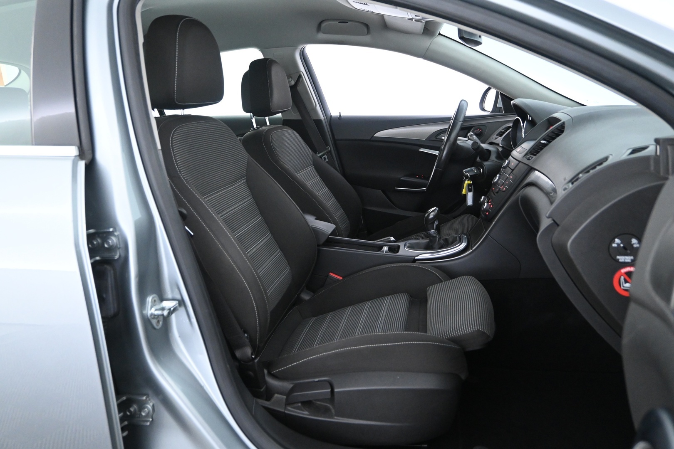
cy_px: 224
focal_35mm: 27
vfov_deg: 47.9
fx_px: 505
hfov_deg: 67.4
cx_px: 337
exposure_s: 1/25
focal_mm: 18
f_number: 3.5
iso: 3200
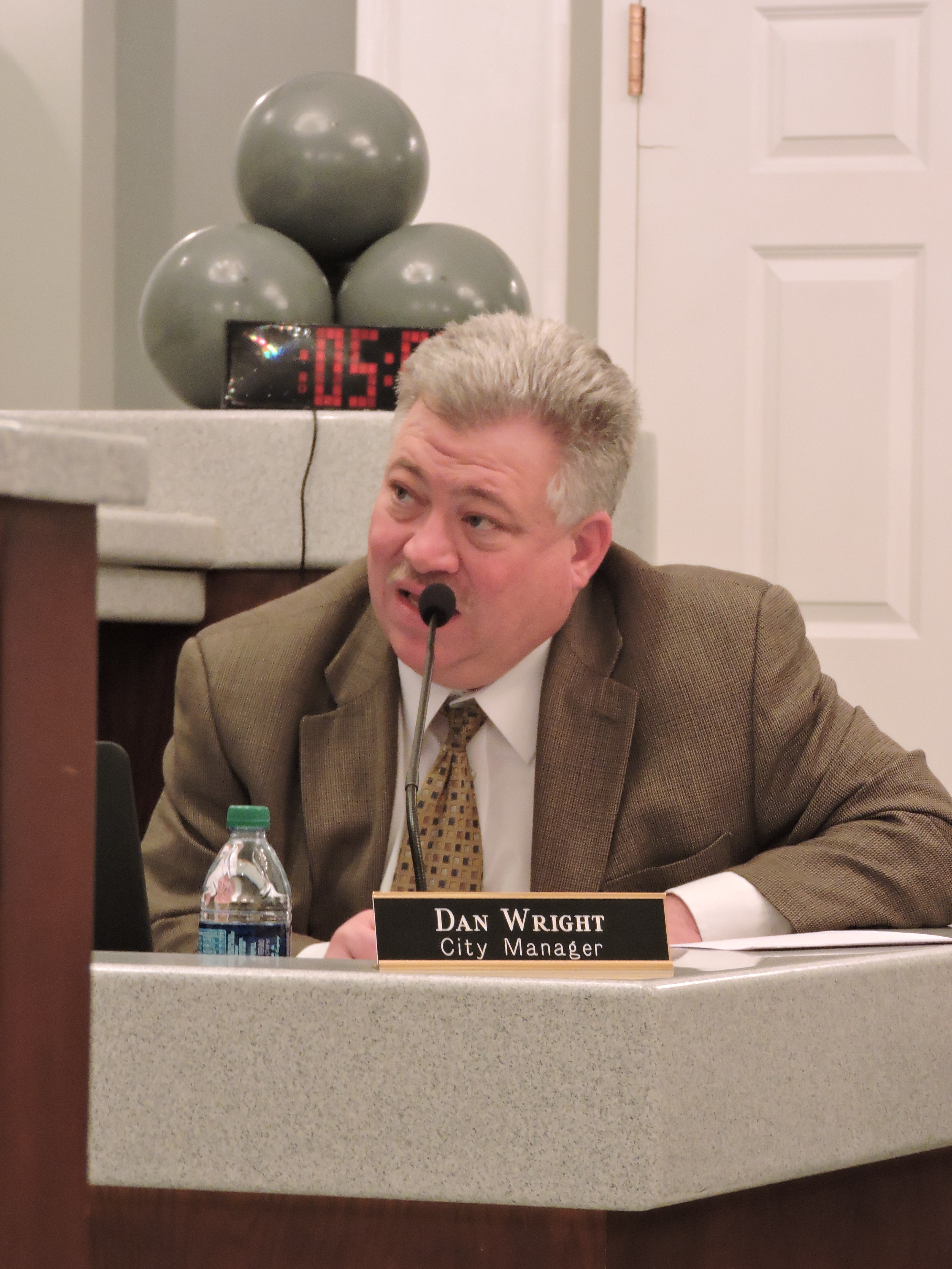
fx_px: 6234
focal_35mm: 170
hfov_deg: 8.7
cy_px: 634
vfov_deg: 11.6
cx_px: 476
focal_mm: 30.3
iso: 800
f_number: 4.5
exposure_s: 1/25
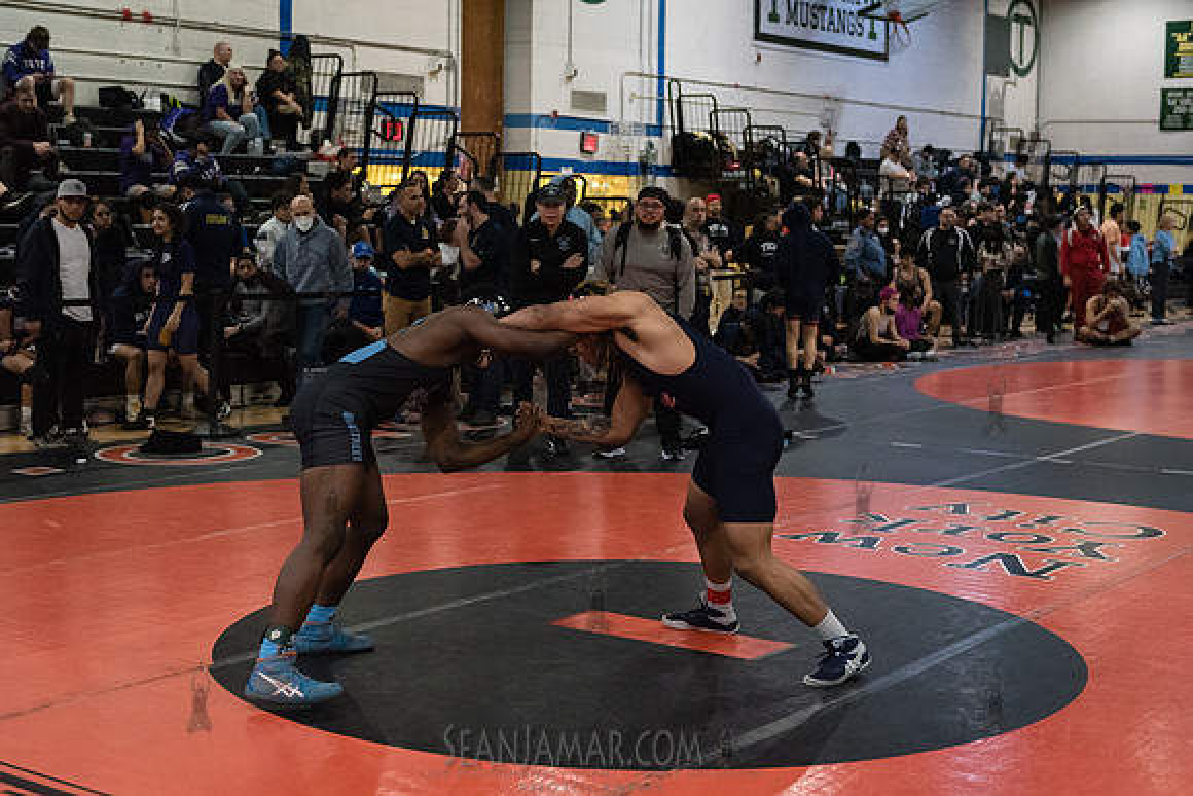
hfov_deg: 38.2
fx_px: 1724
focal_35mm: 52
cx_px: 596
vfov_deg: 26.0
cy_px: 398
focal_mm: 52
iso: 8000
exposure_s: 1/640
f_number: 3.2
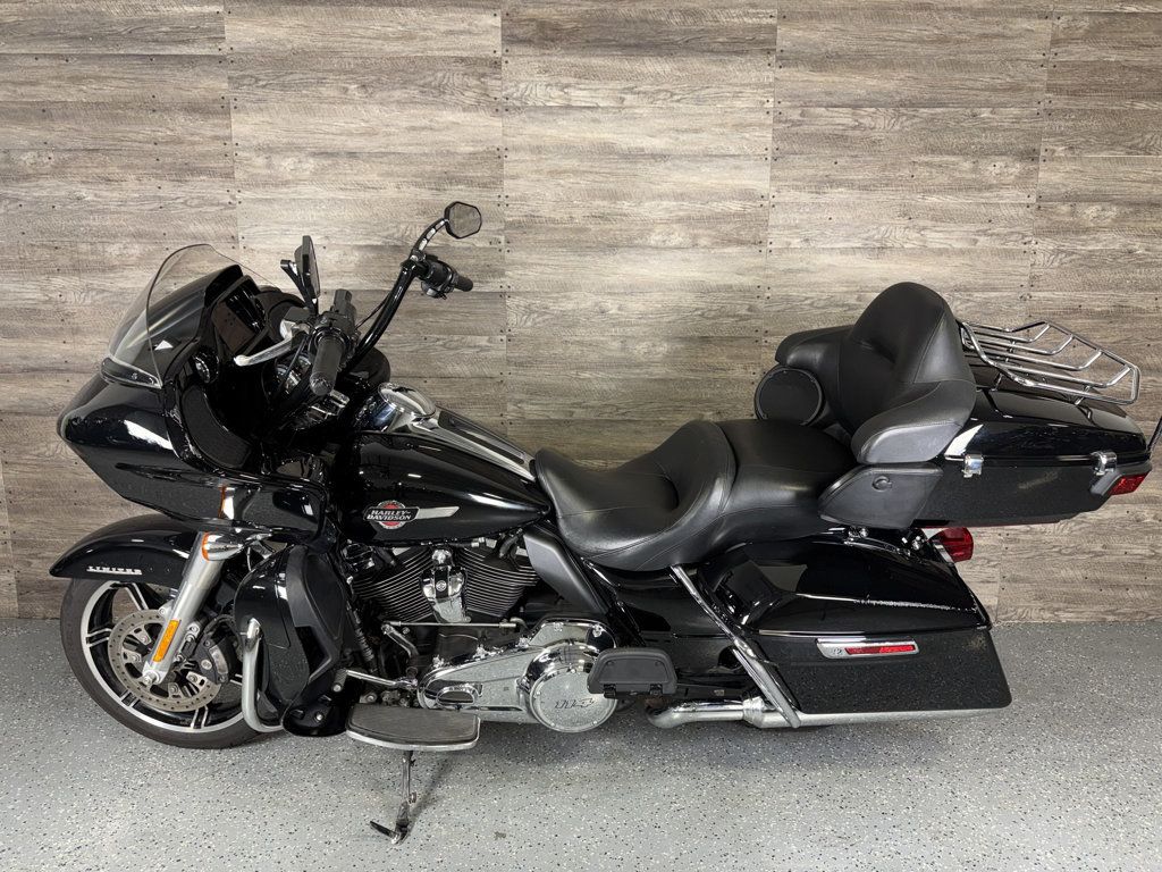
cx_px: 581
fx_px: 806
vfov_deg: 56.8
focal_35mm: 24
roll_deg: +0.1
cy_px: 436
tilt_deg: -9.6
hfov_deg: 71.6
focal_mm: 6.76
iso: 100
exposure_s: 1/17
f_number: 1.78
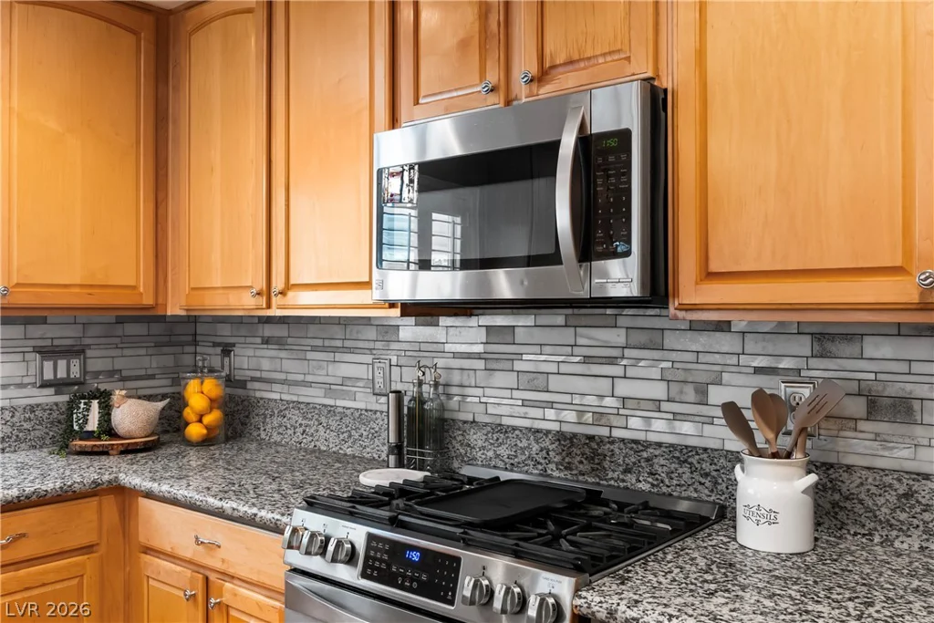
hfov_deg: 60.3
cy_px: 312
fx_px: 804
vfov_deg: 42.3
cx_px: 467
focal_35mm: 31
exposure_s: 1/3
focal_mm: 21
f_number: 8
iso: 400
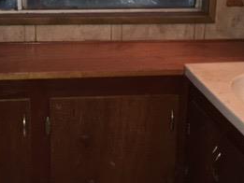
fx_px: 501
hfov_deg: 27.3
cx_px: 100
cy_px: 72
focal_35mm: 71
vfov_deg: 20.7
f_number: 2.2
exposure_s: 1/16
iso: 80
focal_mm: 4.15
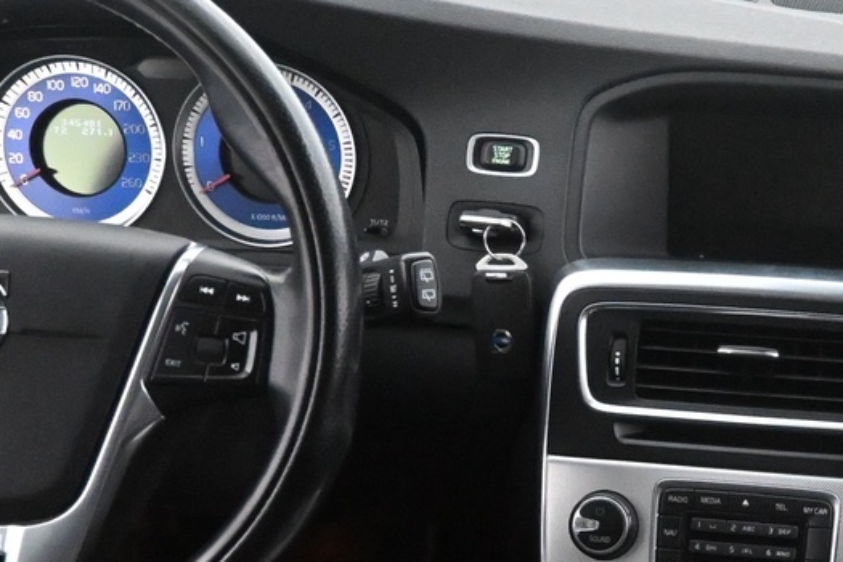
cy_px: 559
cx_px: 763
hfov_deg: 26.4
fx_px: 1733
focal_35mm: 74
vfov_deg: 18.0
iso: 7200
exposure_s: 1/60
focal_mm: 16
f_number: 3.5
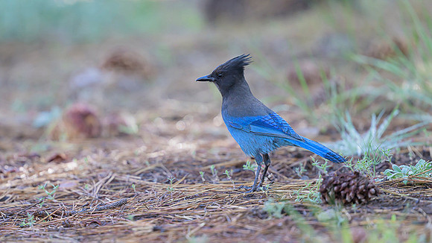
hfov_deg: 3.6
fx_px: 6895
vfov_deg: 2.0
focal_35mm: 602
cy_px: 128
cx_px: 161
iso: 800
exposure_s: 1/640
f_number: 2.8
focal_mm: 400
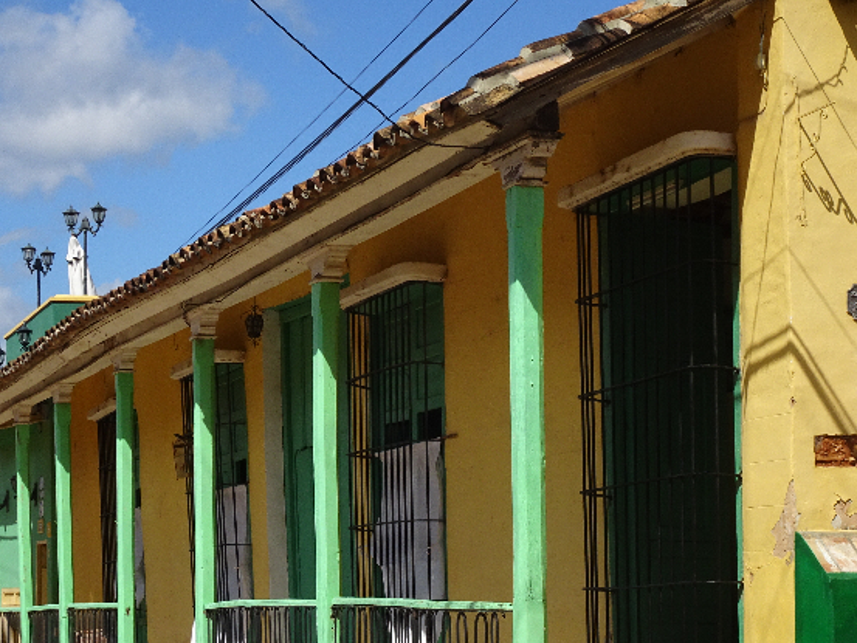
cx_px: 435
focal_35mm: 81
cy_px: 418
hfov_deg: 24.1
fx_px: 2006
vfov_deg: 18.2
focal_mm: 9.52
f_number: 4.5
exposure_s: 1/800
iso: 80
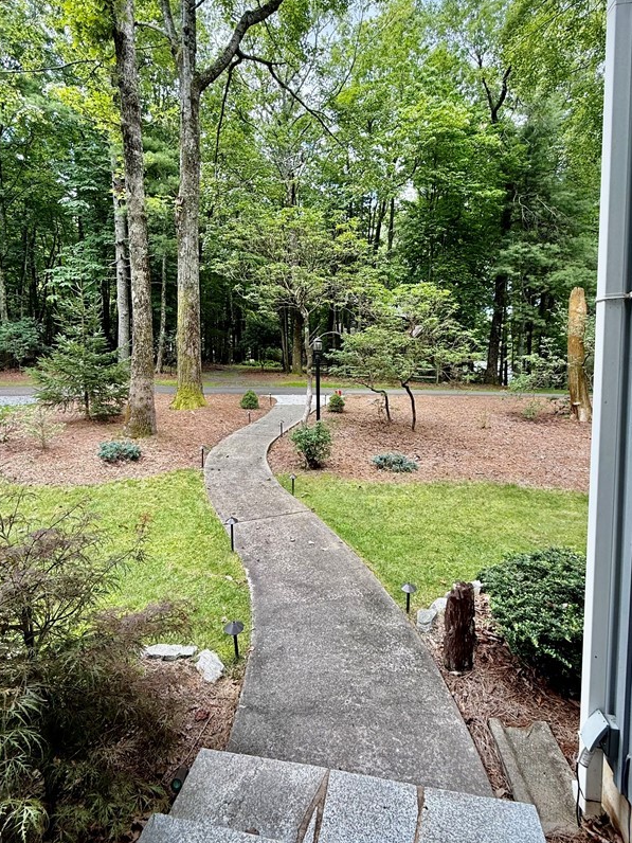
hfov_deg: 71.6
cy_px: 388
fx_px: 438
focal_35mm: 18
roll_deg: -0.2
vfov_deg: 87.6
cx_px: 313
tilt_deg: -2.7
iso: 50
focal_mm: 2.22
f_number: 2.2
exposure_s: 1/187
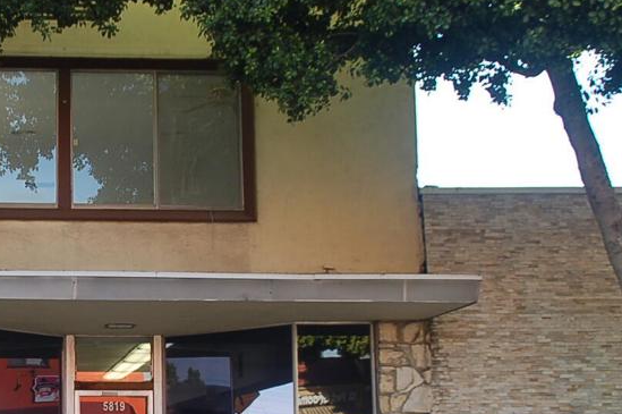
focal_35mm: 70
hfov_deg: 27.8
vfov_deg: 19.3
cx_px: 61
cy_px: 302
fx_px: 1207
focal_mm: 25
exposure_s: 1/125
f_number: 5.6
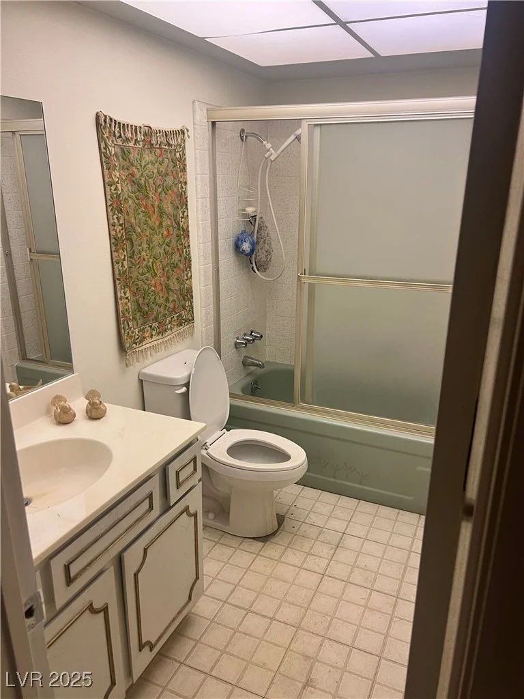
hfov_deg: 53.1
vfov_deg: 67.3
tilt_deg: -17.4
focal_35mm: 26
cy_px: 350
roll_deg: -0.6
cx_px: 262
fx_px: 525
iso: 80
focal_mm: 5.7
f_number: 1.5
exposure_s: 1/60
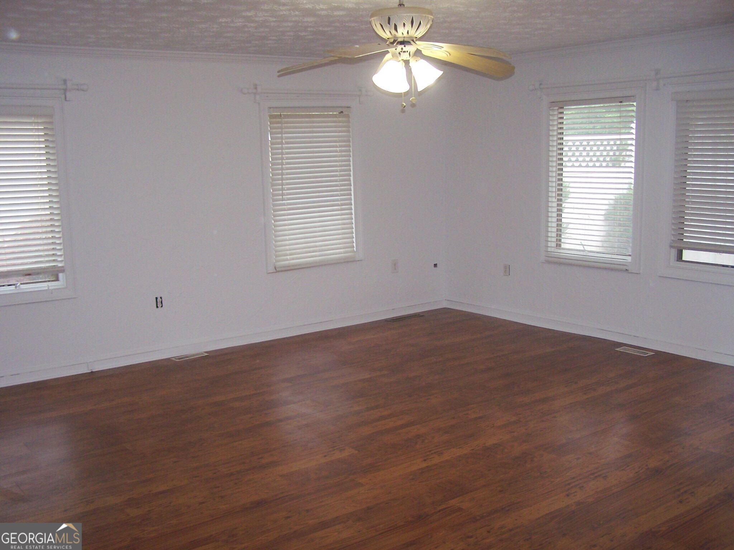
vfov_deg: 37.7
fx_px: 806
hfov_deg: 49.0
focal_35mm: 38
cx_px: 367
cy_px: 275
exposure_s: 1/60
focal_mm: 6.3
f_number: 2.8
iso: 160
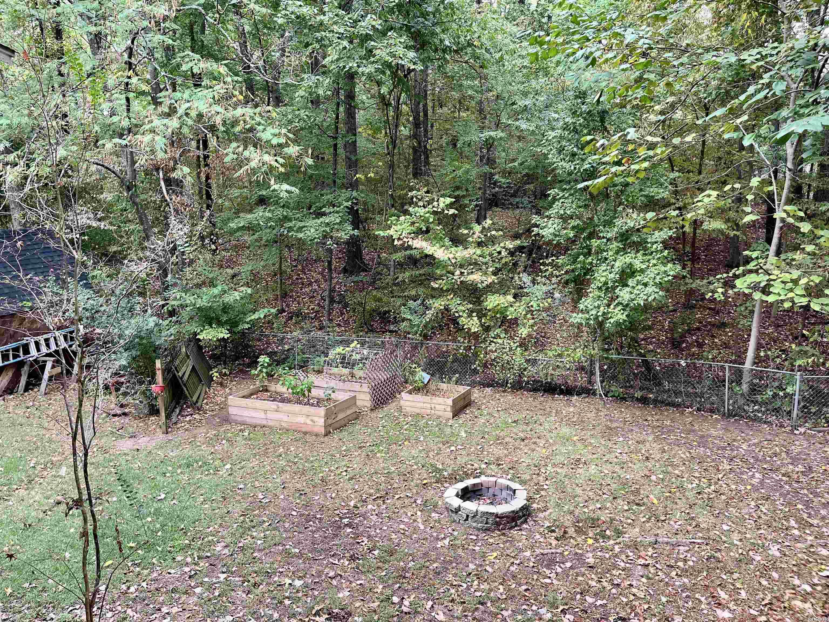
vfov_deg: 53.1
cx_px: 414
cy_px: 311
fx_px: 623
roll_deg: -1.9
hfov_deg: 67.3
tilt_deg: -10.3
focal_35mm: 26
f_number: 1.6
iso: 125
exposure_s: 1/121
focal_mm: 5.1
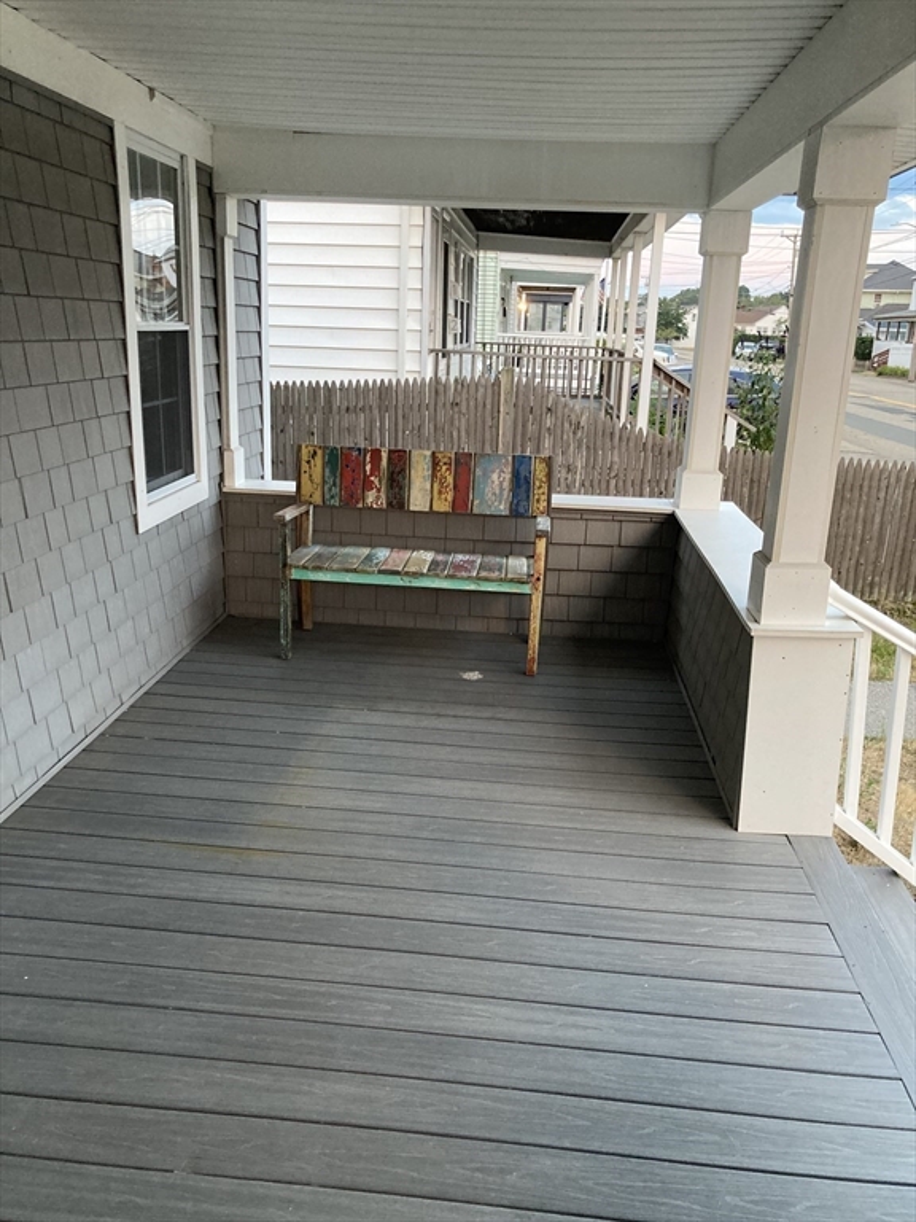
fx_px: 988
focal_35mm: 28
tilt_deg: -13.3
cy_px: 611
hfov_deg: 49.7
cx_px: 458
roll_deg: -1.8
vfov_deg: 63.4
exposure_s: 1/60
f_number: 1.8
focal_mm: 3.99
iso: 250
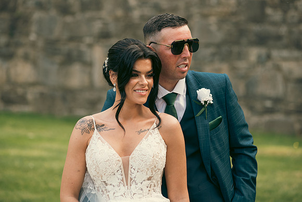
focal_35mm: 145
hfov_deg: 14.2
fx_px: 1217
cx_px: 151
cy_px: 101
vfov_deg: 9.5
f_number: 3.5
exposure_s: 1/200
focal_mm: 145
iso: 100
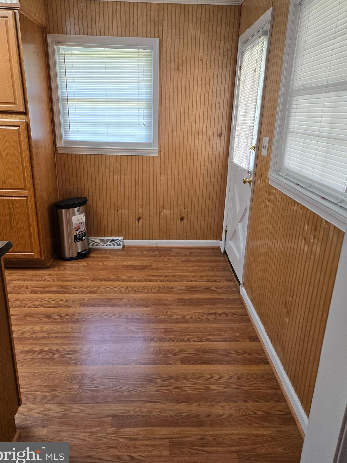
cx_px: 176
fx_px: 334
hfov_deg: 54.9
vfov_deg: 69.3
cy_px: 217
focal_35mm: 25
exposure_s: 1/120
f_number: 1.8
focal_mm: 5.4
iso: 160
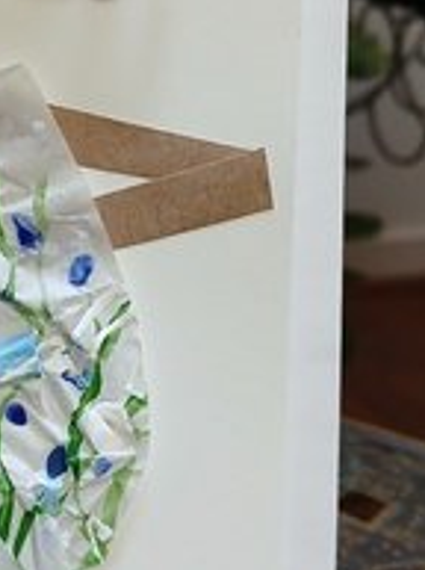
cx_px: -80
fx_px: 1035
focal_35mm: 63
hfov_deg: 21.6
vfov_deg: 30.7
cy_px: 214
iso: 250
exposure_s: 1/24
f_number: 1.8
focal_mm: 3.98
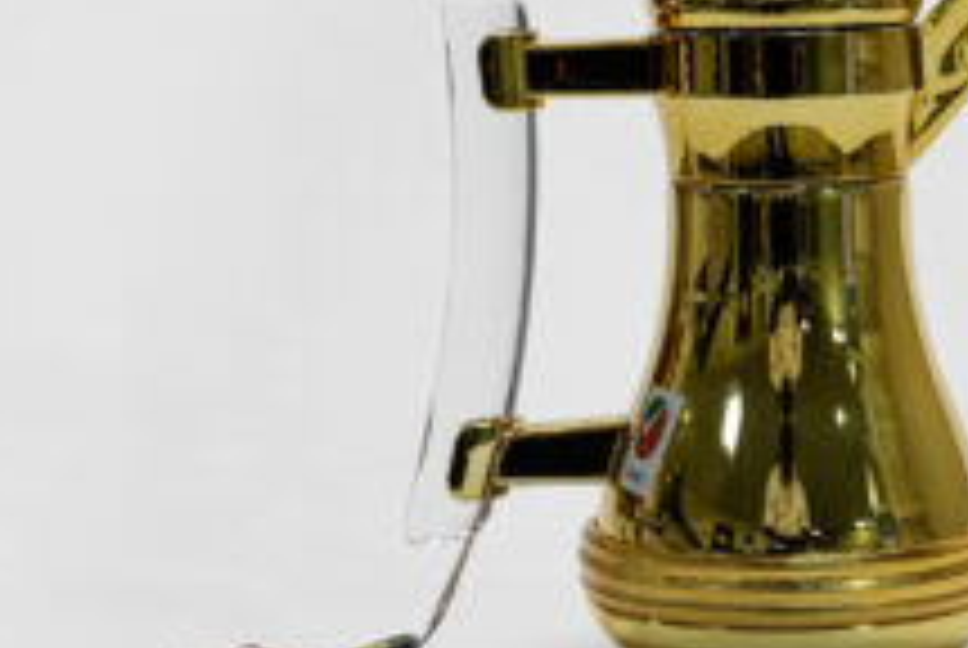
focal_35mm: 140
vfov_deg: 9.8
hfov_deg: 14.5
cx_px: 801
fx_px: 3770
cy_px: 191
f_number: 13
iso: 3200
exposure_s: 1/100
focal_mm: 70
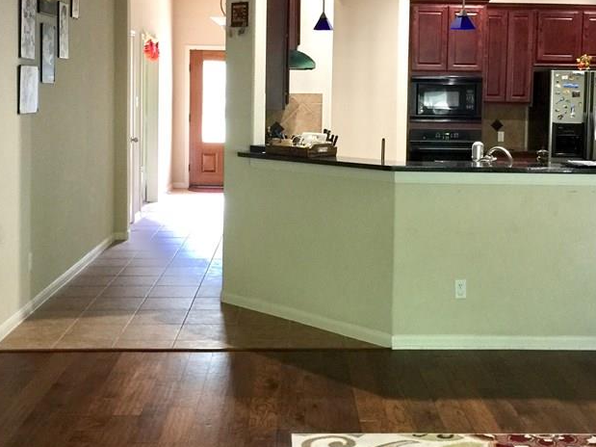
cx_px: 327
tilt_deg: -2.3
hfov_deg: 39.6
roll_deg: -2.7
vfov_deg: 30.0
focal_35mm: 48
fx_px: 826
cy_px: 149
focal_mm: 4.15
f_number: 2.2
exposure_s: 1/8
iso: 125
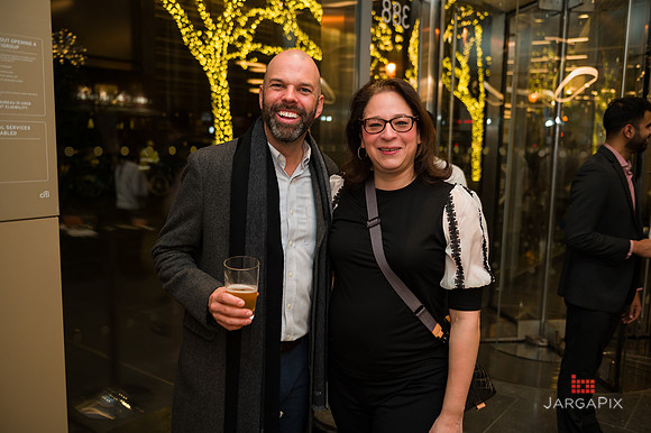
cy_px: 216
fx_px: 578
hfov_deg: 58.7
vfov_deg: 41.1
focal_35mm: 32
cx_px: 326
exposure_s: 1/200
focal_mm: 32
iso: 400
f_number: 3.2
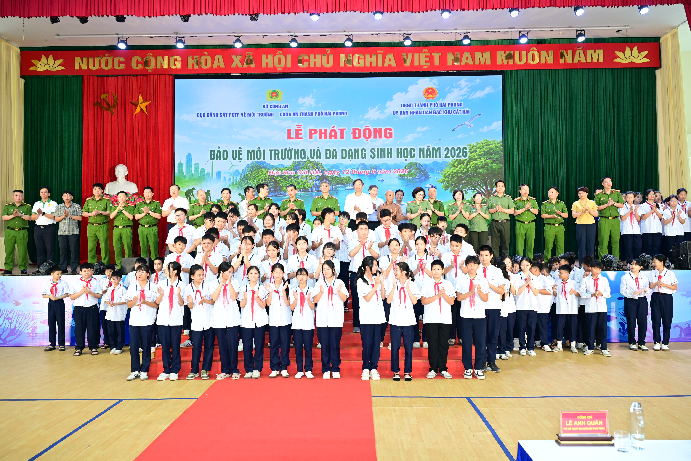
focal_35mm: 28
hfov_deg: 64.6
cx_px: 346
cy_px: 230
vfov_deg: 45.7
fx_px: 547
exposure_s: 1/160
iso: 1250
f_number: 4
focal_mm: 28.5
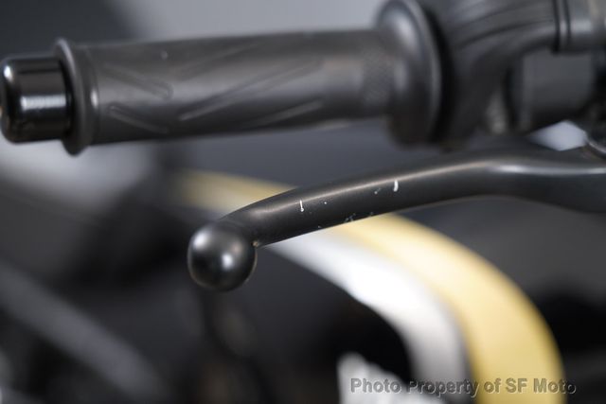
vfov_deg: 13.0
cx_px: 303
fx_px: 1768
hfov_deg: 19.5
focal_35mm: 105
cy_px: 202
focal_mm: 105
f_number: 4
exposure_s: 1/100
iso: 1600
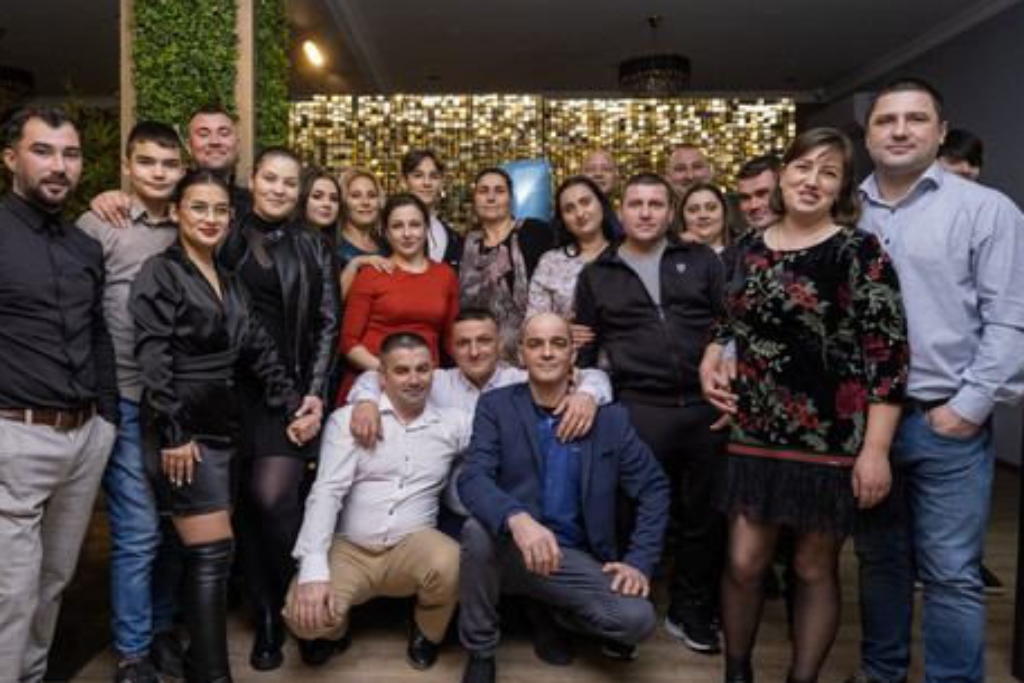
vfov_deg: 46.4
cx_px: 423
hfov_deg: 65.0
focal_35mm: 28
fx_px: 797
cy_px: 330
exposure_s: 1/125
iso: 640
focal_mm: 13
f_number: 2.5
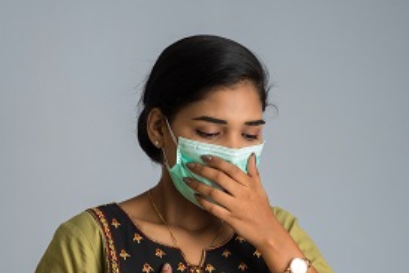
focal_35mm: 169
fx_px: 1920
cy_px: 253
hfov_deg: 12.2
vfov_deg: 8.1
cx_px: 256
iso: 100
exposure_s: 1/200
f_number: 16
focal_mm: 90
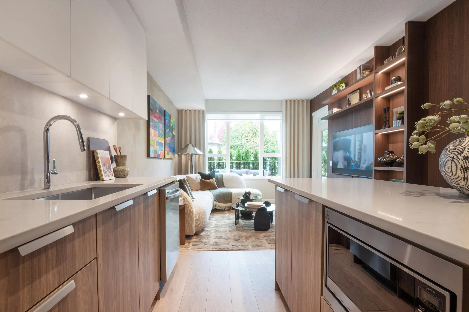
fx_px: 234
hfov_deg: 90.0
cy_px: 156
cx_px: 234
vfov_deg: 67.3
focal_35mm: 18
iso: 320
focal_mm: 18
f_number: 20
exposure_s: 1/2
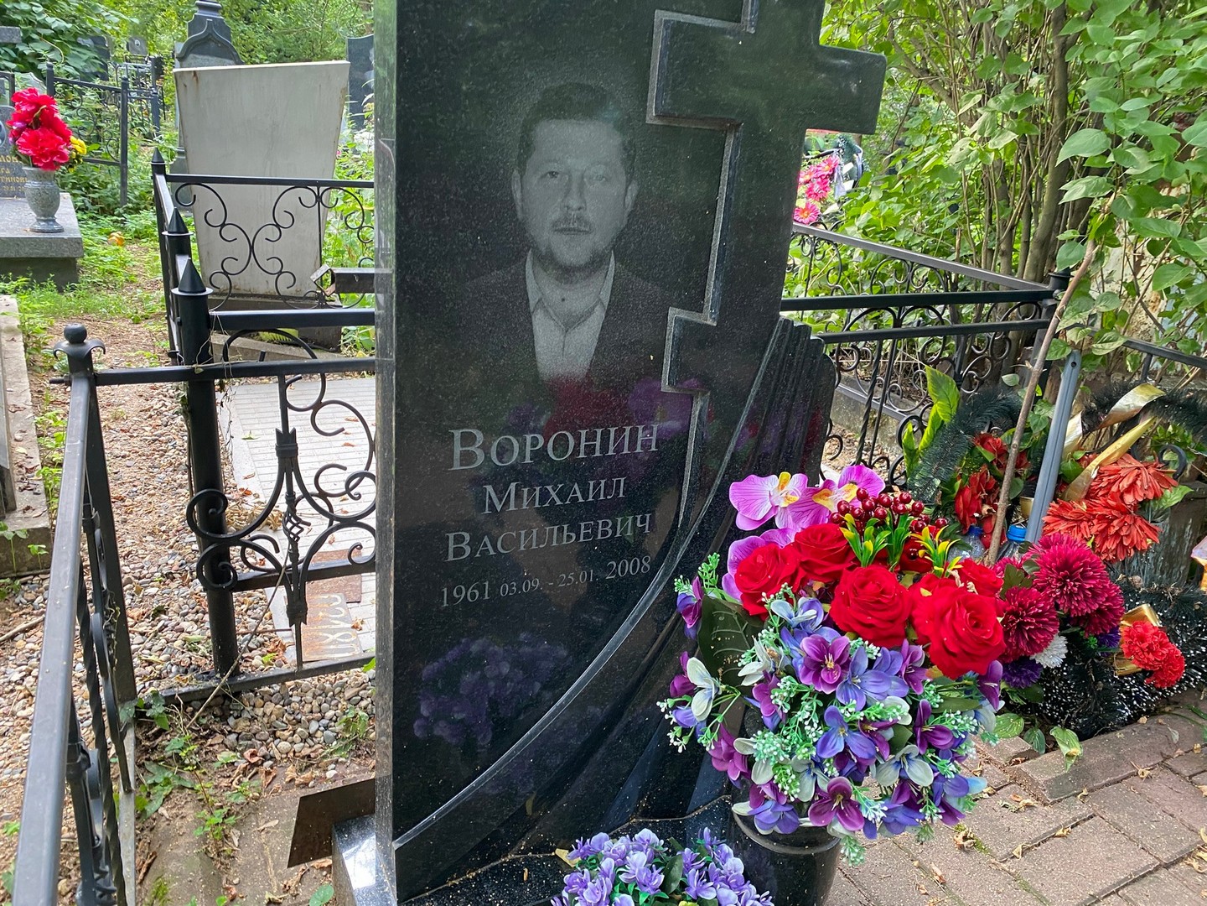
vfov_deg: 53.1
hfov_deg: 67.3
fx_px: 907
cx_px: 604
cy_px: 453
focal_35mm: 26
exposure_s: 1/88
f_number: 1.8
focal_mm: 4.25
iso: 125
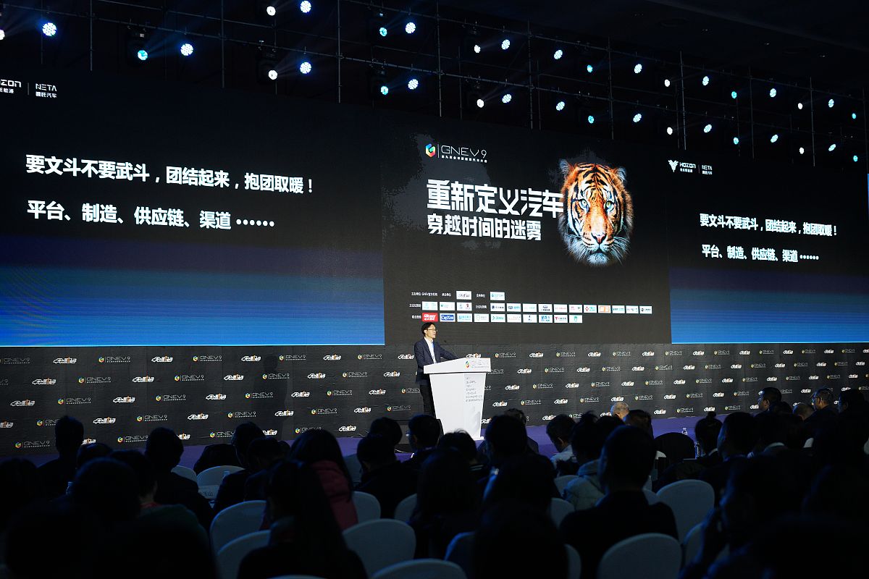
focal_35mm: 50
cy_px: 290
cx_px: 434
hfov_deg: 39.6
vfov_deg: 27.0
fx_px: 1207
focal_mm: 50
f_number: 2.8
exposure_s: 1/200
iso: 1000
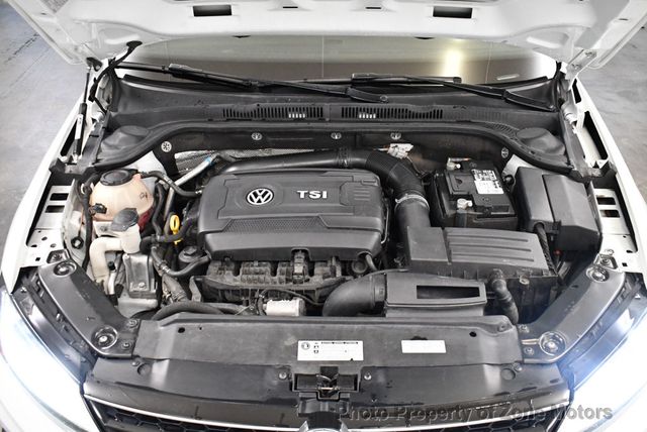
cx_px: 324
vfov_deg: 36.9
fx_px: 648
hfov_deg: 53.1
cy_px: 216
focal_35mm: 36
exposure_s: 1/125
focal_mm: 18
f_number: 3.5
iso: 2500
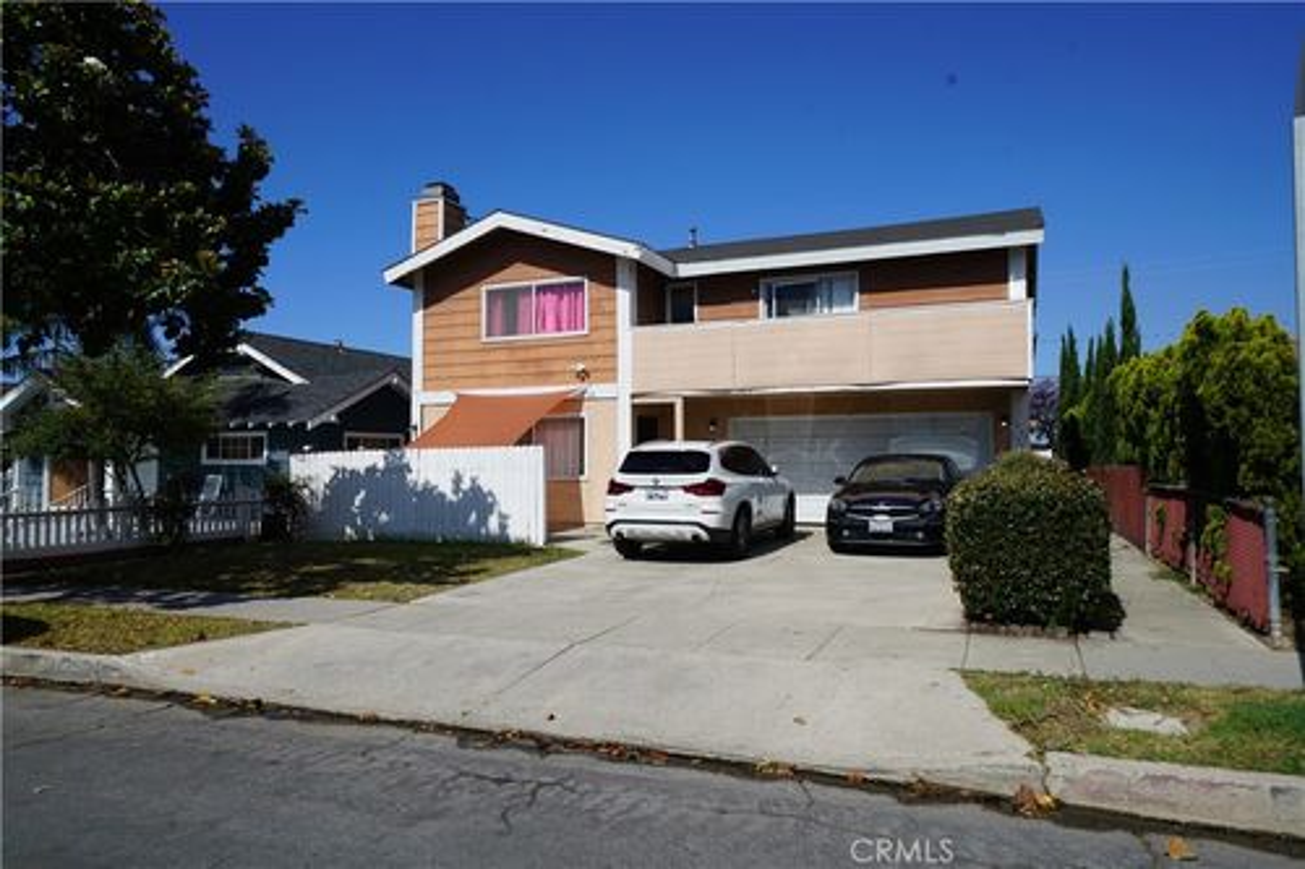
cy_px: 434
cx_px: 652
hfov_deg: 73.8
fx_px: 870
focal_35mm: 24
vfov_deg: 53.1
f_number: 10
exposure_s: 1/250
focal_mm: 24
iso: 100
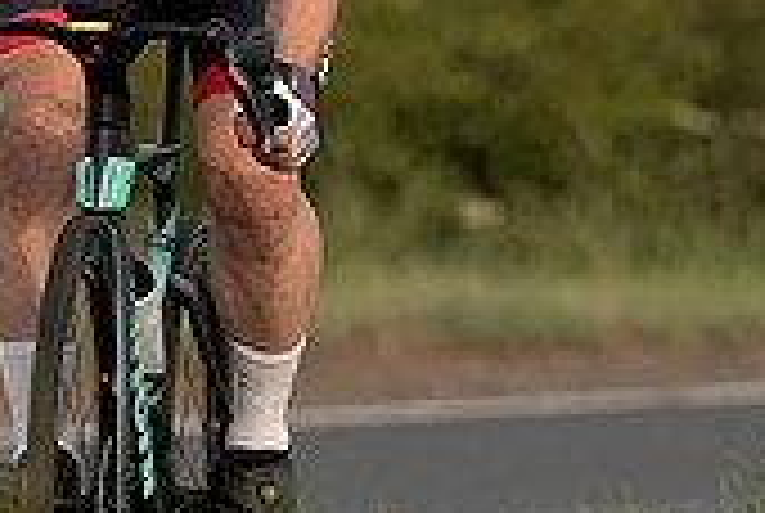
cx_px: 225
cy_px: 152
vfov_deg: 0.9
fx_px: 33676
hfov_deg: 1.3
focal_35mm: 1582
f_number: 3.2
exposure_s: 1/1000
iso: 160
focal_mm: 200
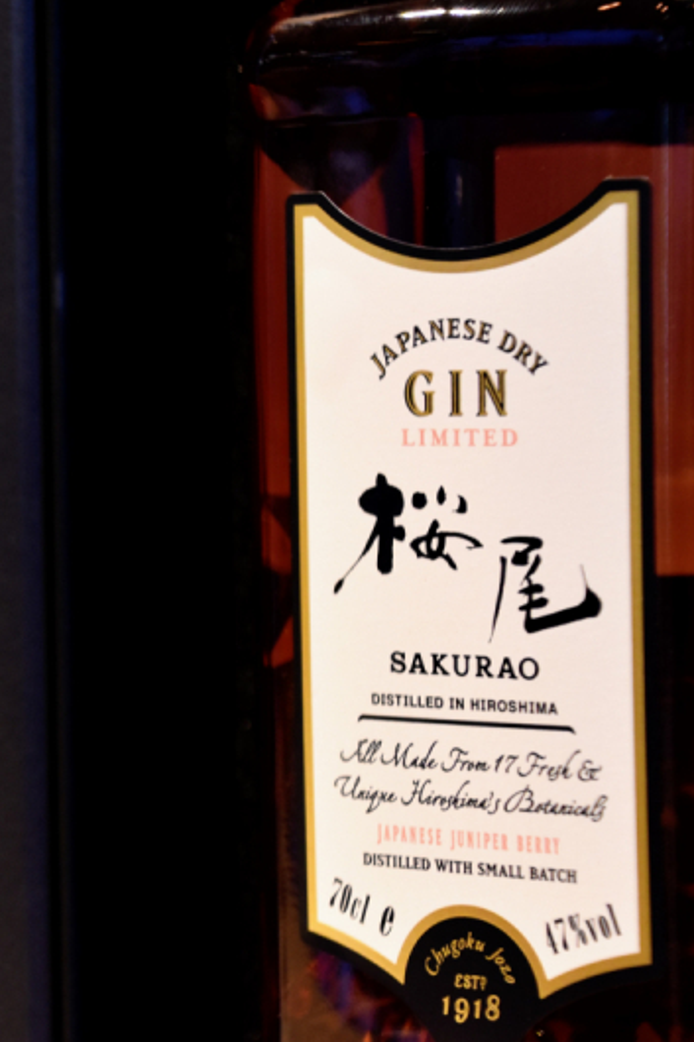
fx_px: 4912
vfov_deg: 12.1
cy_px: 522
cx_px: -31
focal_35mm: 170
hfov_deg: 8.0
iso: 900
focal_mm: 75
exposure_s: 1/125
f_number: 5
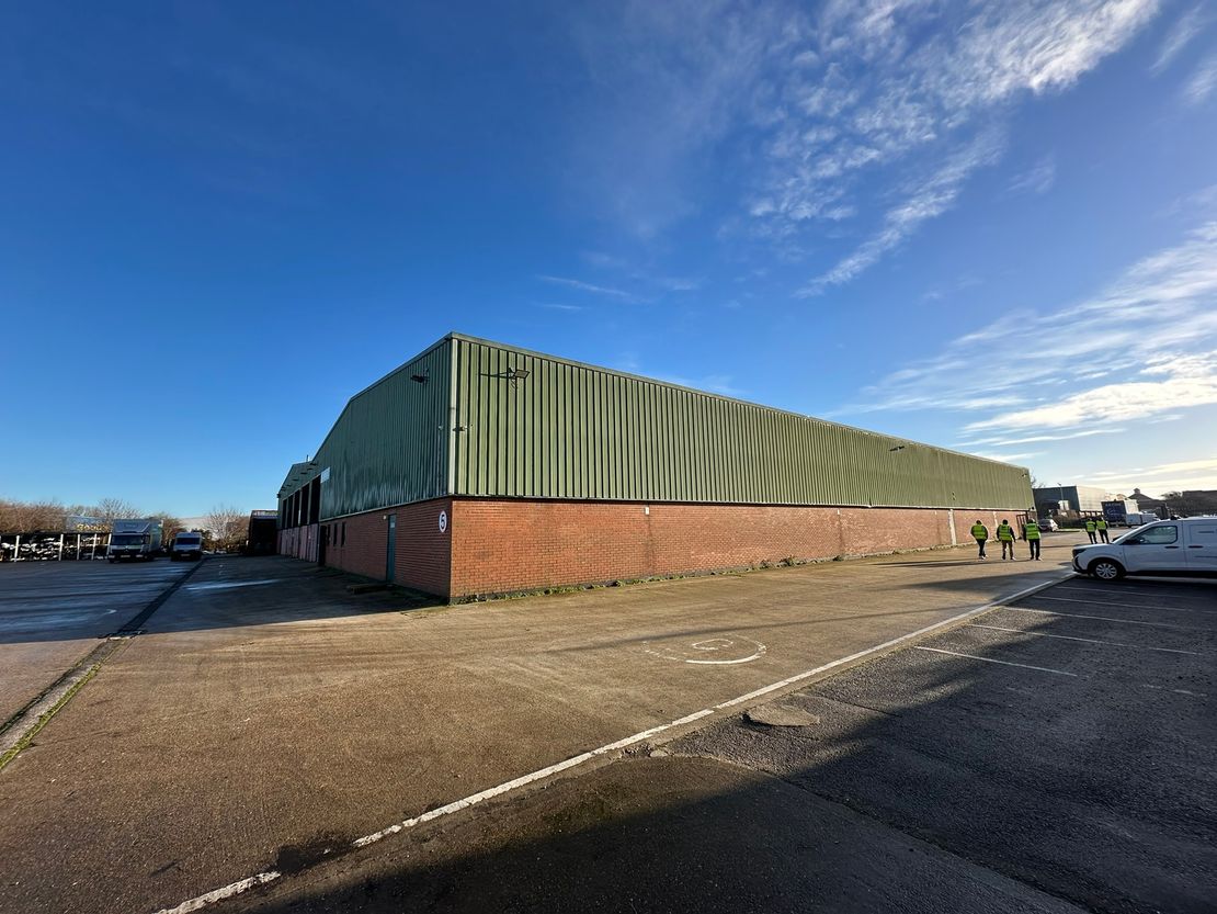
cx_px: 608
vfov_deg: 85.7
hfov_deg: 102.1
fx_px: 492
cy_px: 457
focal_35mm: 14
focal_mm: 2.22
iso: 50
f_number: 2.2
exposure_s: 1/1082
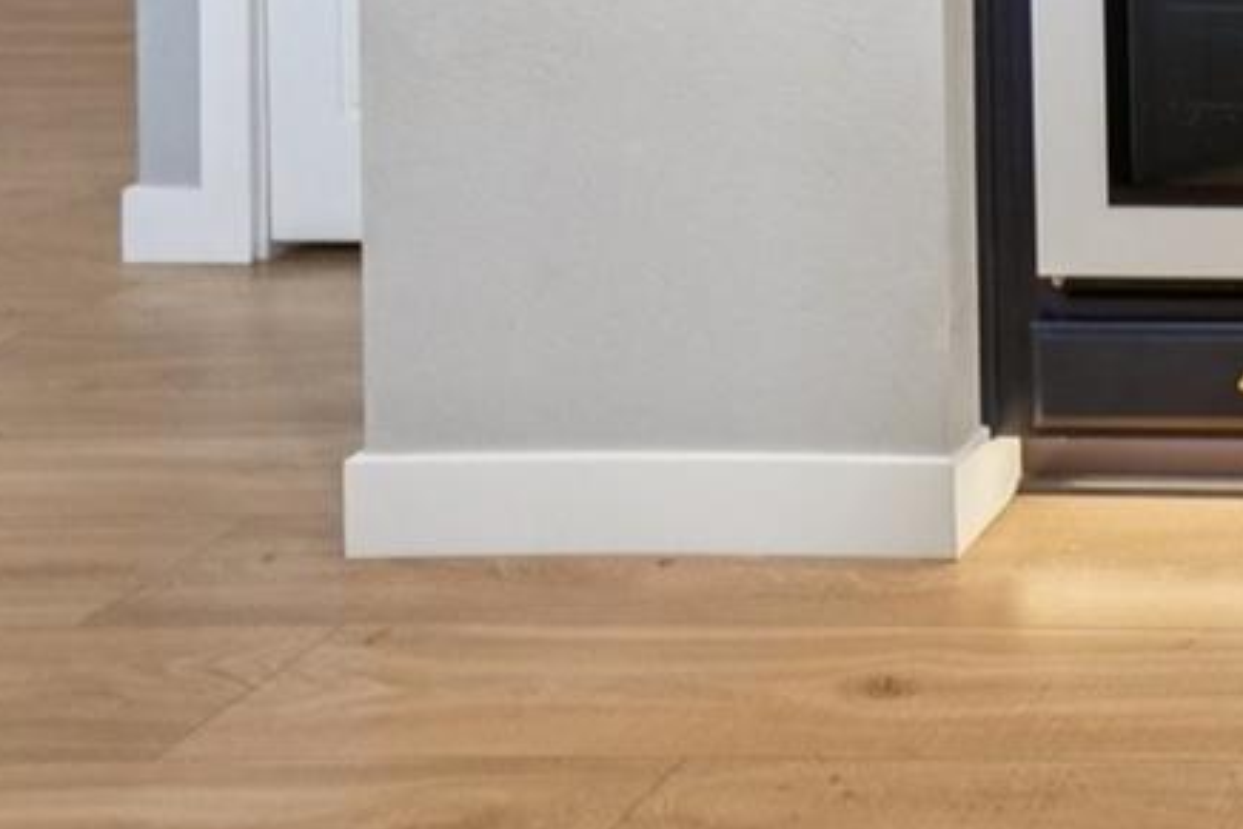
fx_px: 1900
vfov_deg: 19.9
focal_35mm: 55
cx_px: 2124
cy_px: -544
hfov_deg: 23.3
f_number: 8
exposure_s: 1/15
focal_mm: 10
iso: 400
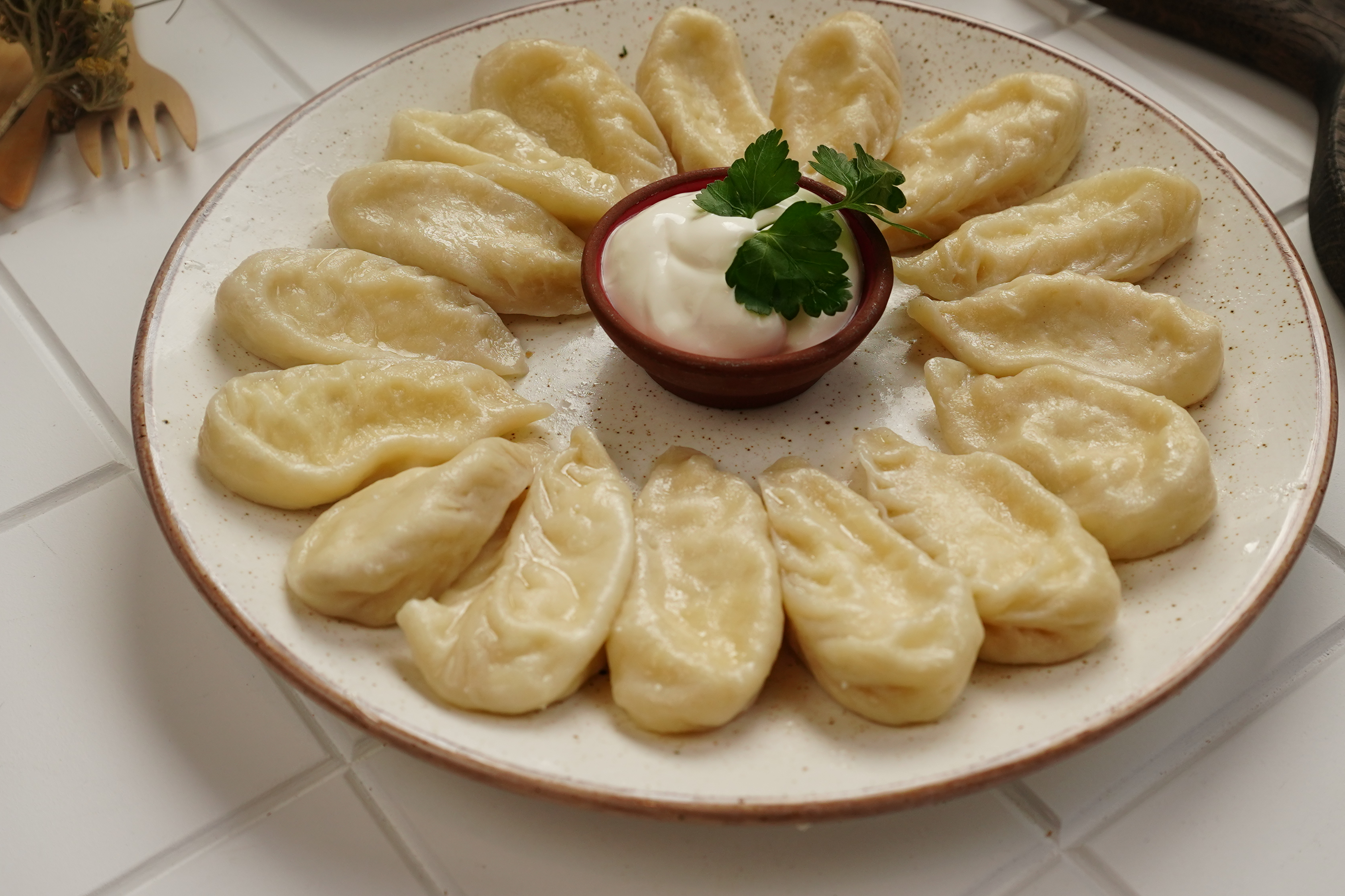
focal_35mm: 49
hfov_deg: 40.3
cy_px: 418
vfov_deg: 27.5
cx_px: 692
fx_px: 1830
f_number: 5.6
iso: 500
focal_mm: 28
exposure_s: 1/320
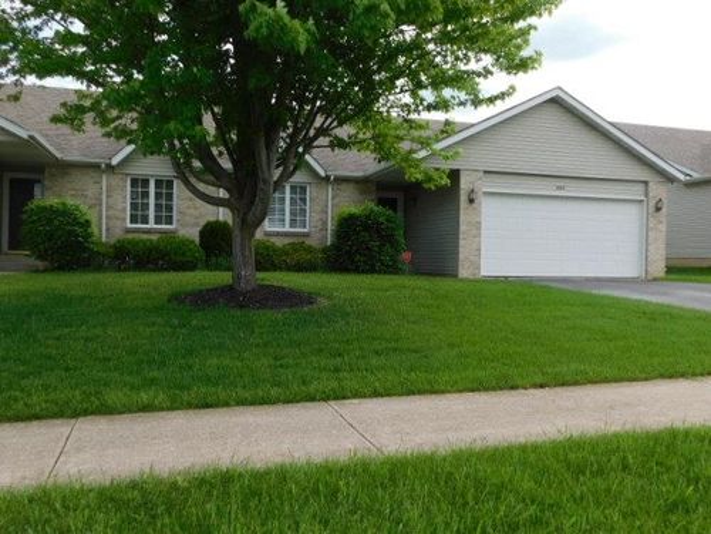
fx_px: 616
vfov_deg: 46.8
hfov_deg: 60.0
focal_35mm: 30
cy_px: 267
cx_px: 356
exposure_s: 1/1000
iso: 125
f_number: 3.2
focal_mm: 5.3
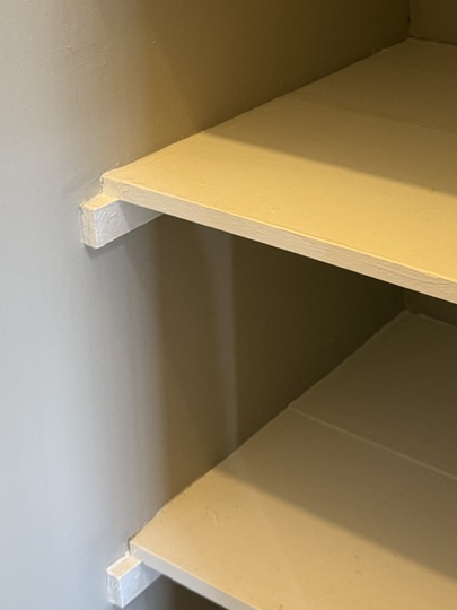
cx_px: 298
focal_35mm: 64
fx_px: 1127
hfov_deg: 22.9
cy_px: 110
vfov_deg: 29.5
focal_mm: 6.76
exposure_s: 1/60
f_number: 1.78
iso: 250
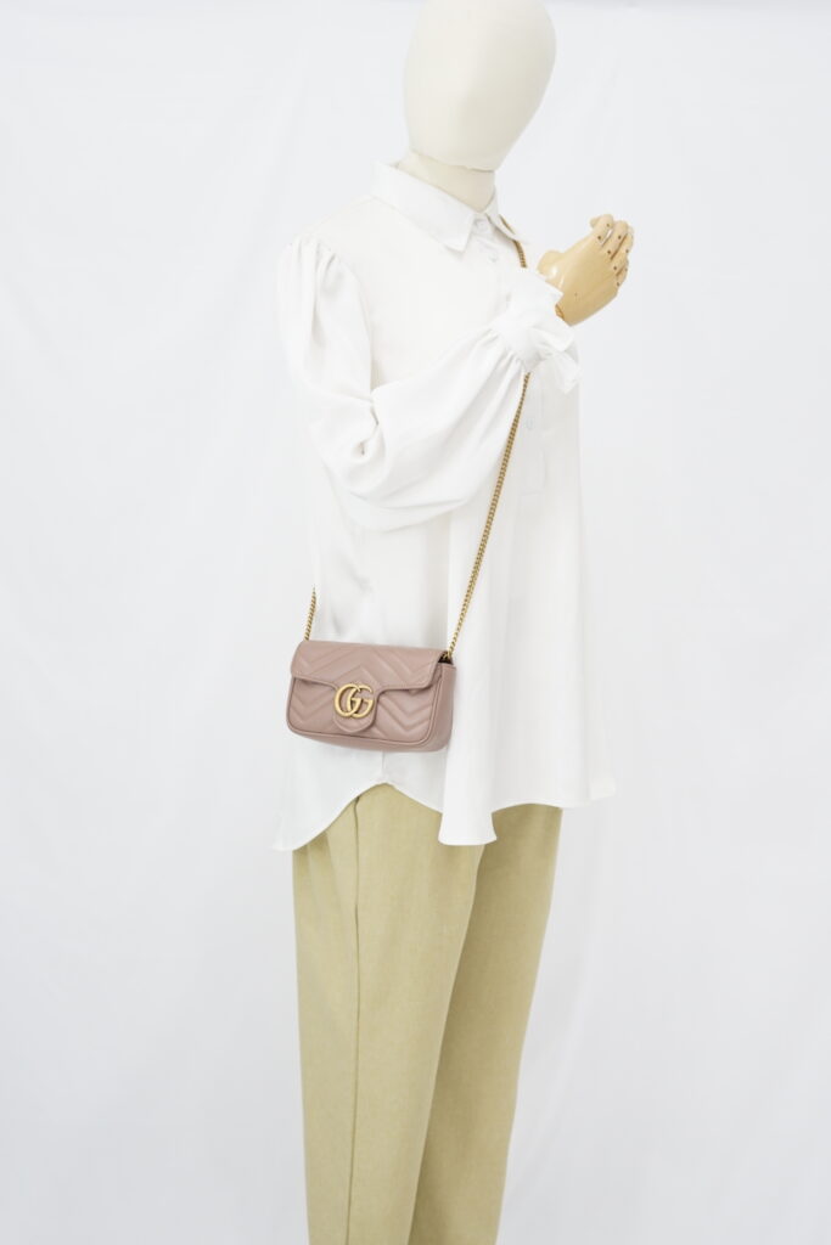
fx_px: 1731
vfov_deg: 39.6
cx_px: 416
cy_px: 622
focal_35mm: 50
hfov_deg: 27.0
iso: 640
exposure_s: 1/10
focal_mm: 50
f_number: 5.6
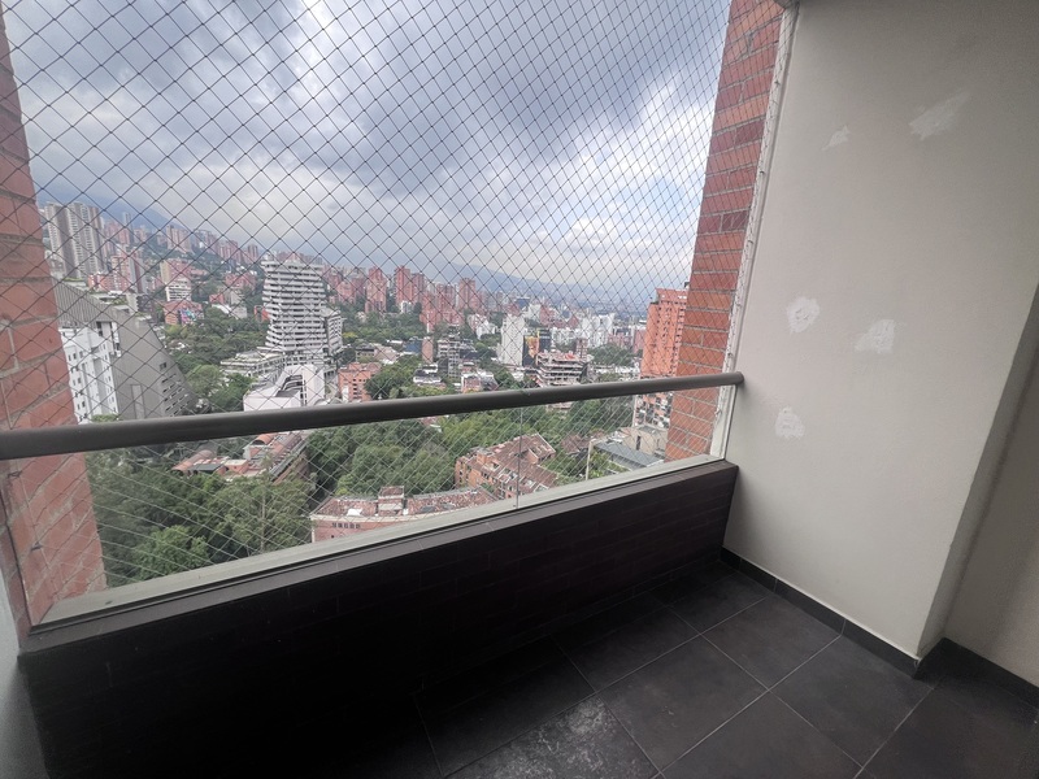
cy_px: 390
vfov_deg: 89.9
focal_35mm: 13
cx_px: 520
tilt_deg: -9.8
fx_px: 390
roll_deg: -2.4
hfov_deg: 106.2
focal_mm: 1.57
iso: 32
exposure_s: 1/570
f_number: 1.8
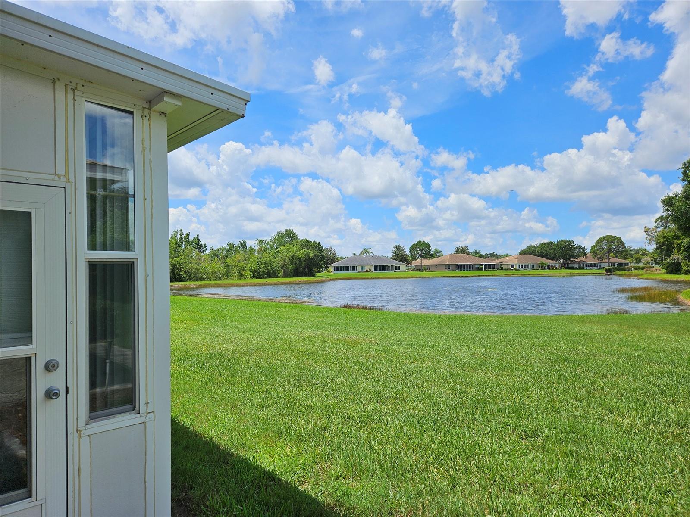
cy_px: 258
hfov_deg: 73.9
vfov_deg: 58.9
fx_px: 458
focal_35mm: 23
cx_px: 345
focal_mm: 5.4
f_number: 1.8
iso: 25
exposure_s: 1/3493
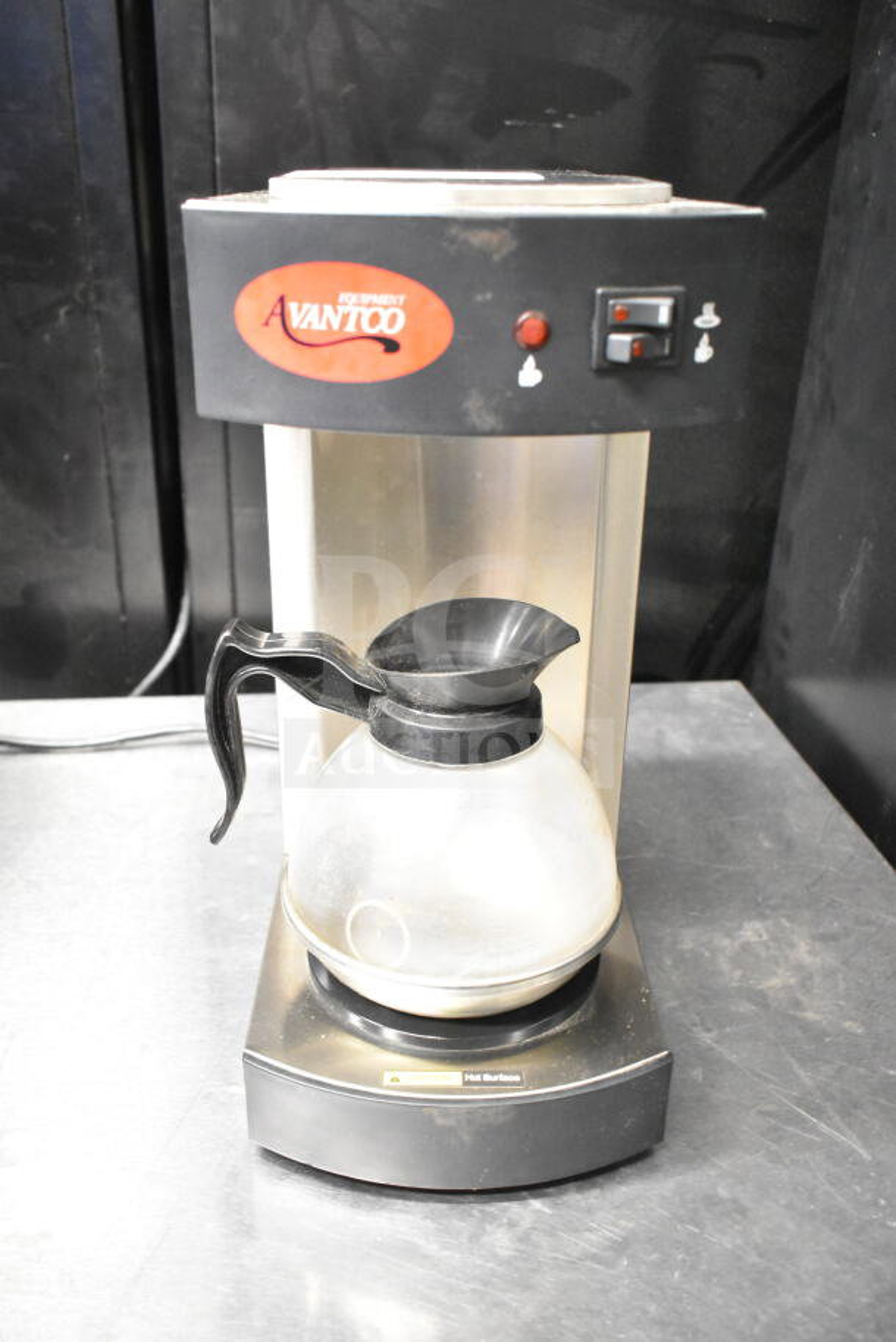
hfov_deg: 41.7
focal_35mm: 32
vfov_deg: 59.5
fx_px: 1175
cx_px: 448
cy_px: 671
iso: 7200
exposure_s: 1/30
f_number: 3.8
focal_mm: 21
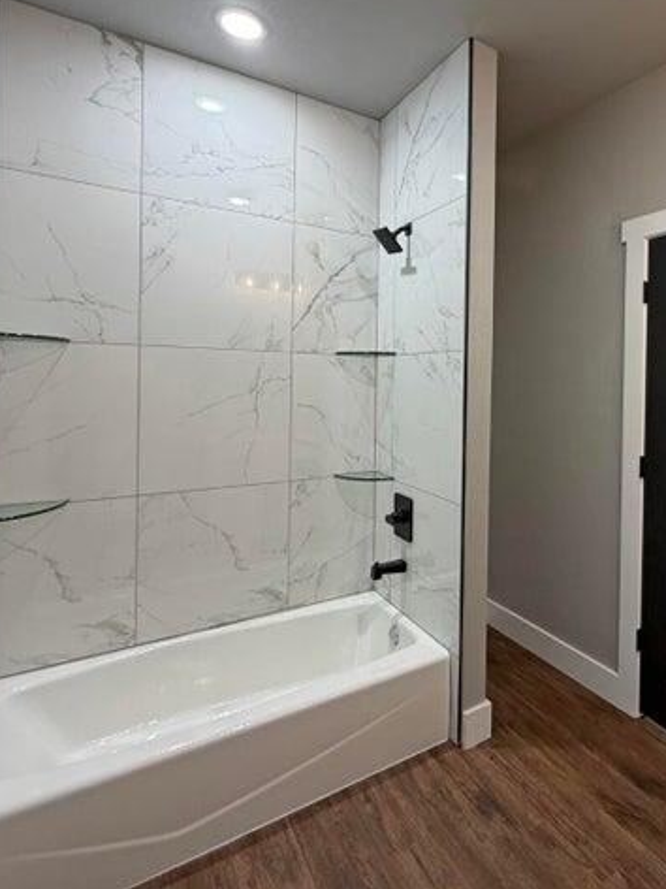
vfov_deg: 84.7
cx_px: 463
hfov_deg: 66.1
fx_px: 487
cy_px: 439
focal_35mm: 19
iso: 200
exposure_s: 1/60
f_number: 2.2
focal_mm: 2.22
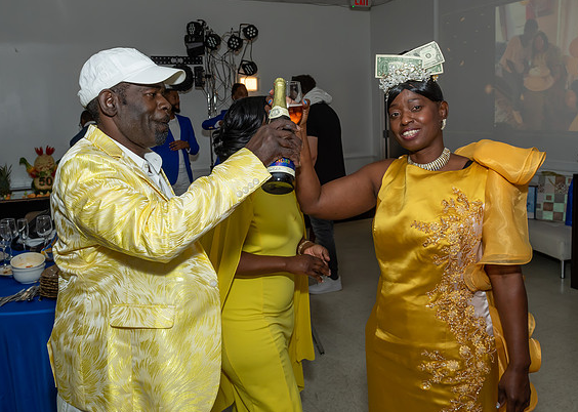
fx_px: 525
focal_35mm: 32
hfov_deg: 57.7
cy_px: 168
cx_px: 300
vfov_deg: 42.7
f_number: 6.3
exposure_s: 1/250
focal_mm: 17
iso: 500
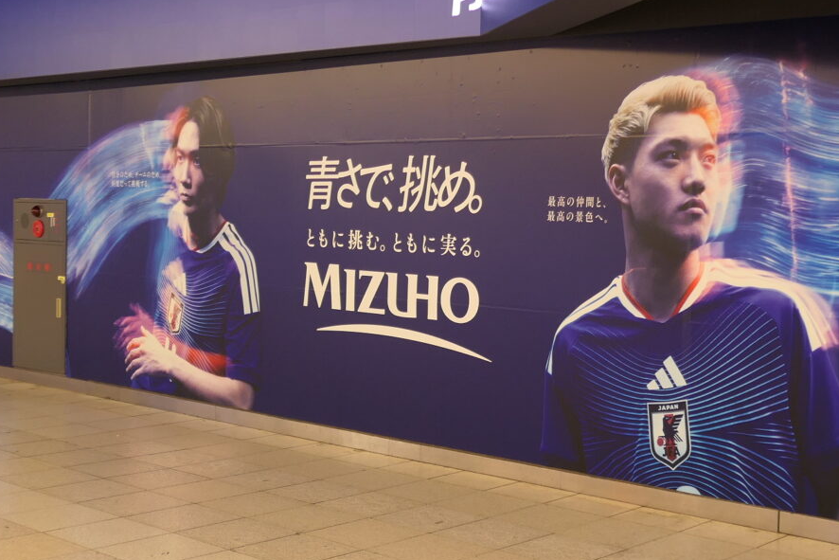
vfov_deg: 26.0
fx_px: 1212
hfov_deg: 38.0
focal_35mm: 52
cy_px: 269
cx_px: 518
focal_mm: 8.8
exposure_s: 1/60
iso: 160
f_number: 1.4
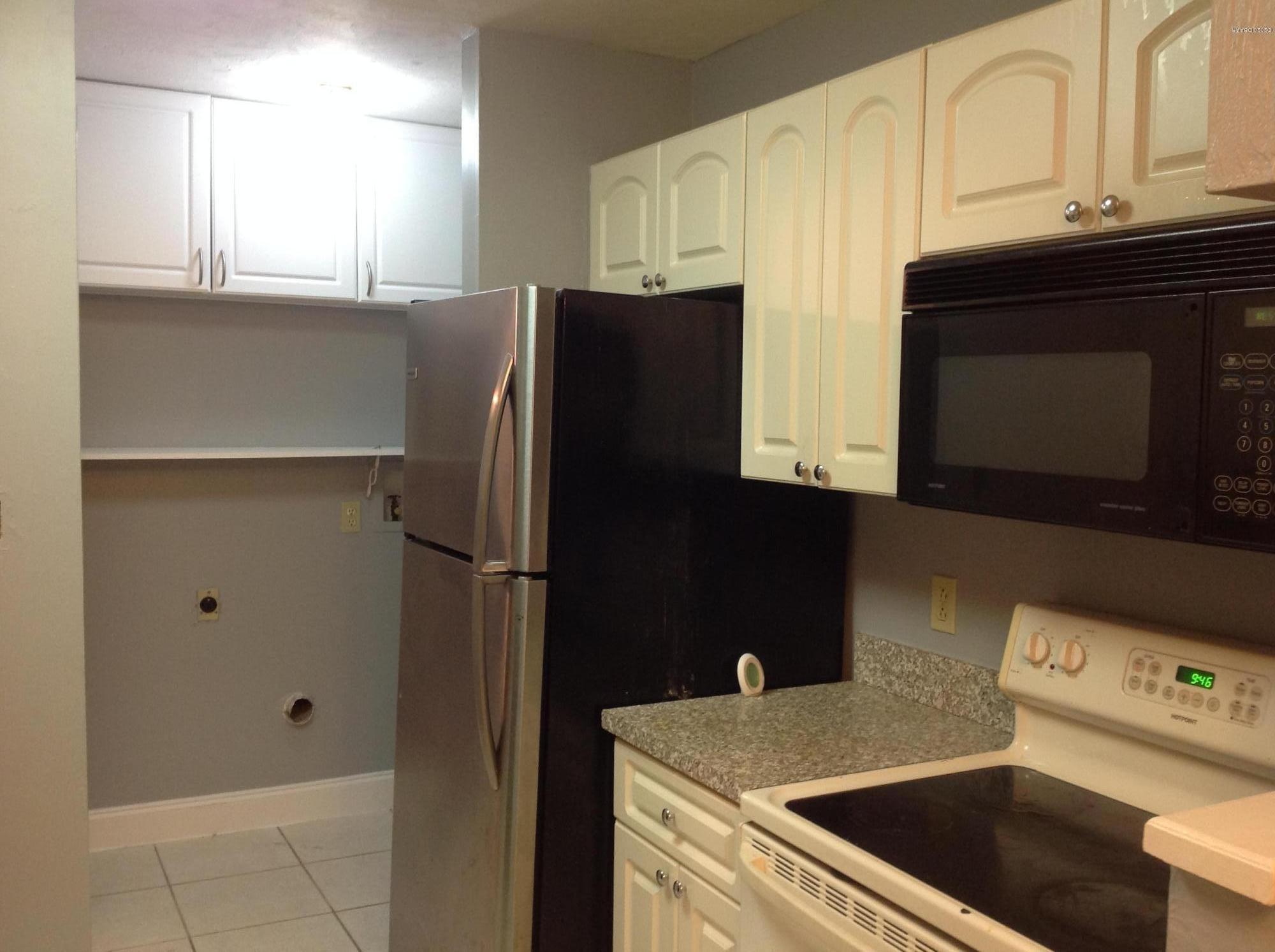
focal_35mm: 35
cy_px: 476
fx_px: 1287
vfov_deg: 40.6
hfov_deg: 52.7
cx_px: 638
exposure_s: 1/15
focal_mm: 4.28
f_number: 2.4
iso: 125
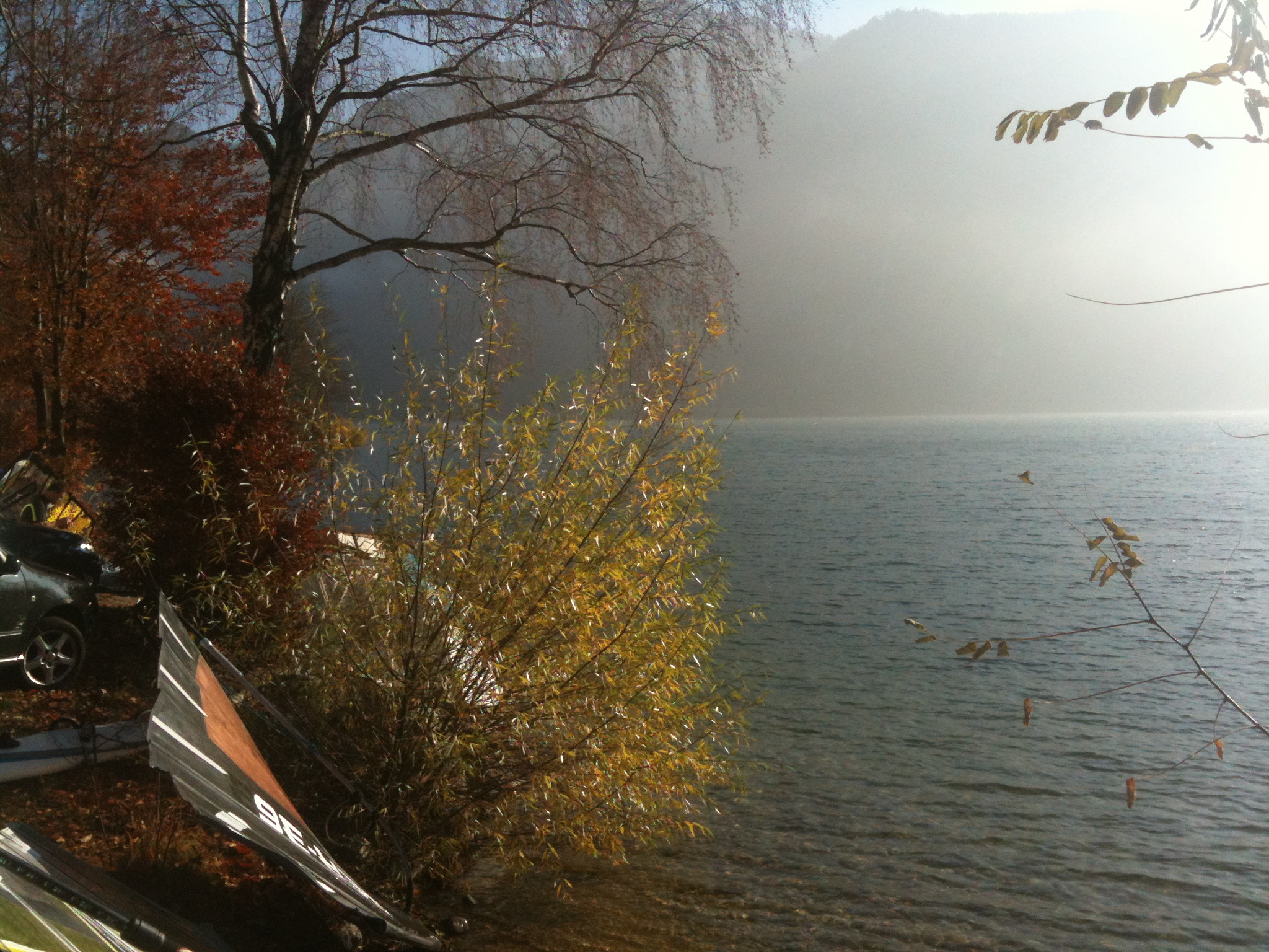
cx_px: 634
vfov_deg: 40.7
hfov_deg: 52.6
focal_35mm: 35
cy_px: 476
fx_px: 1283
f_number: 2.8
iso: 64
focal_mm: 3.85
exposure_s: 1/1147
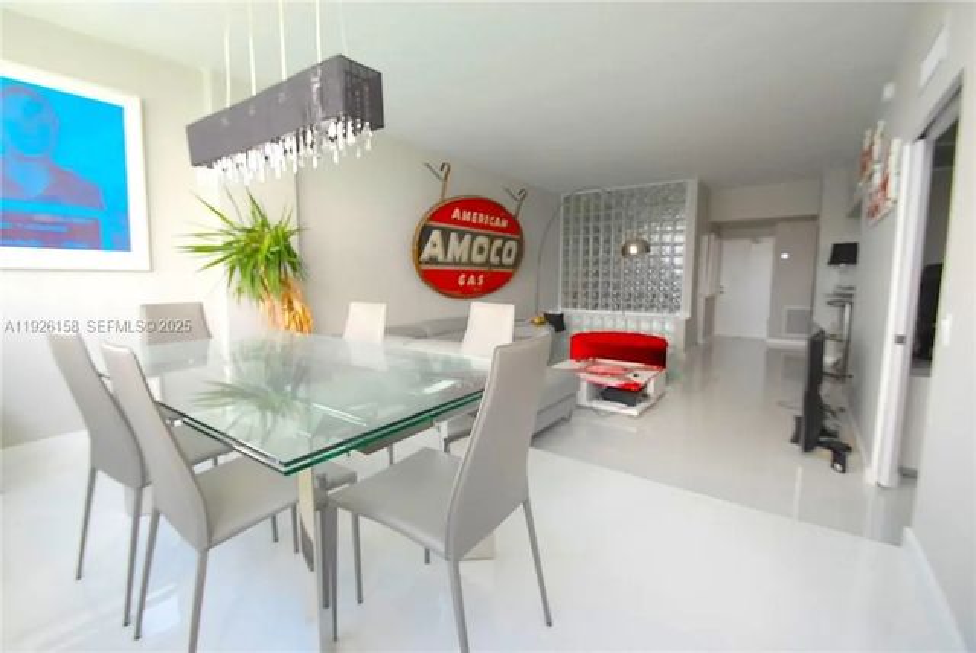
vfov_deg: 77.4
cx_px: 488
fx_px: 407
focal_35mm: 15
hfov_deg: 100.3
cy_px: 326
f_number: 5.6
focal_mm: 10
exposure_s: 1/100
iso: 400
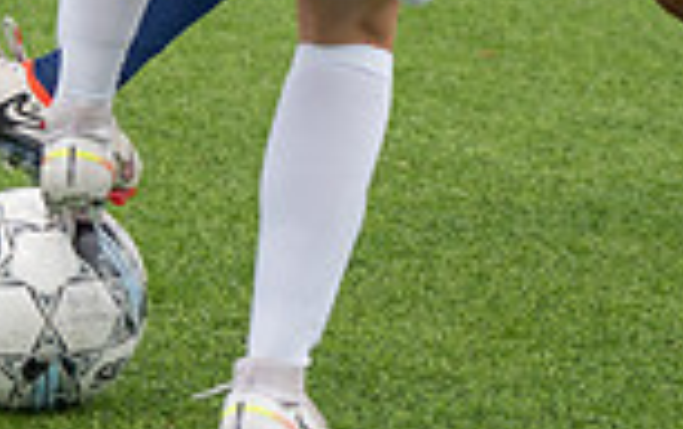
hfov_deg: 6.6
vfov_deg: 4.1
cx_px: 692
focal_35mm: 317
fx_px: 5907
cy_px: -422
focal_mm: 82
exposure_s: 1/1250
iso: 640
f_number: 2.8
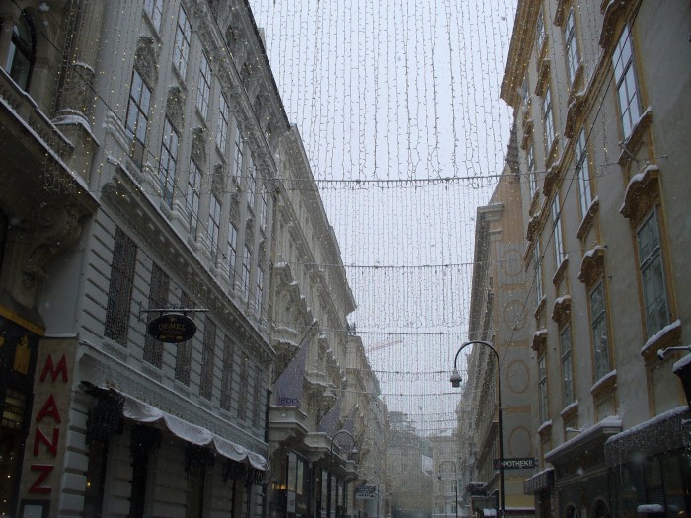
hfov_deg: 50.1
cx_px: 346
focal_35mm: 37
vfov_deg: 38.7
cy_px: 259
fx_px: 739
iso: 80
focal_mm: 6.1
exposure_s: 1/400
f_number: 2.8
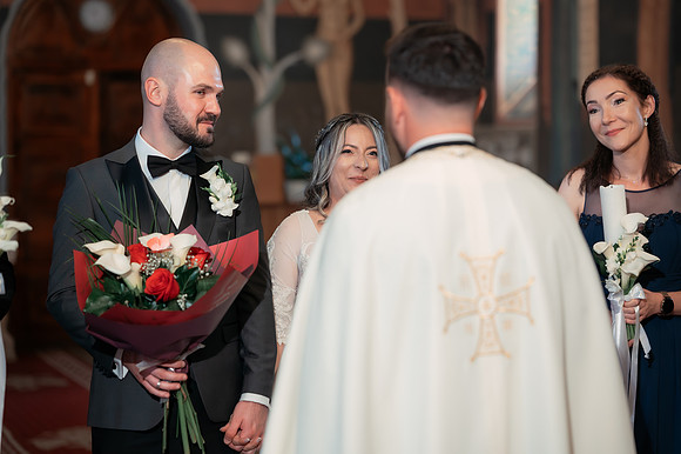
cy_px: 227
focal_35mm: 85
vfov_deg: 16.1
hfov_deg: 23.9
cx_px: 340
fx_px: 1607
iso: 1600
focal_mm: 85
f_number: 2.2
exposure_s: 1/200
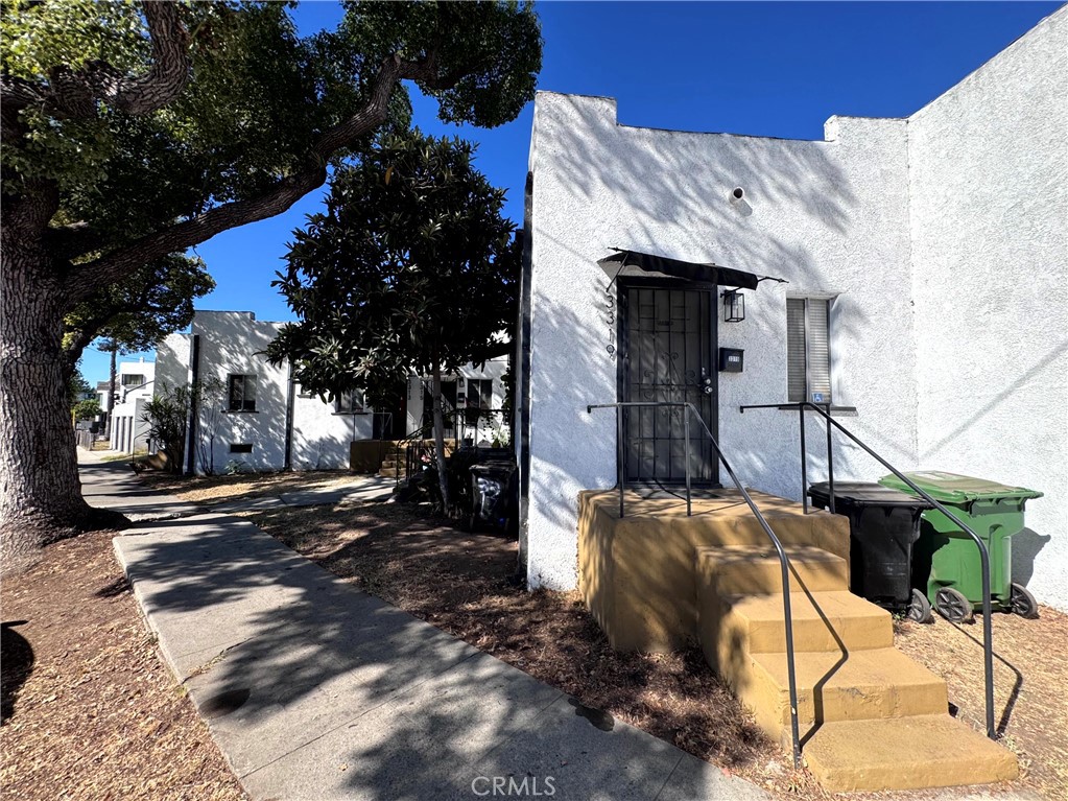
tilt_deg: +1.8
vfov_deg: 85.7
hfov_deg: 102.1
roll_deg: -1.6
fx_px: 432
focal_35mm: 14
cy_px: 400
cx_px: 534
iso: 40
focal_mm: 2.22
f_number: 2.2
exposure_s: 1/1236
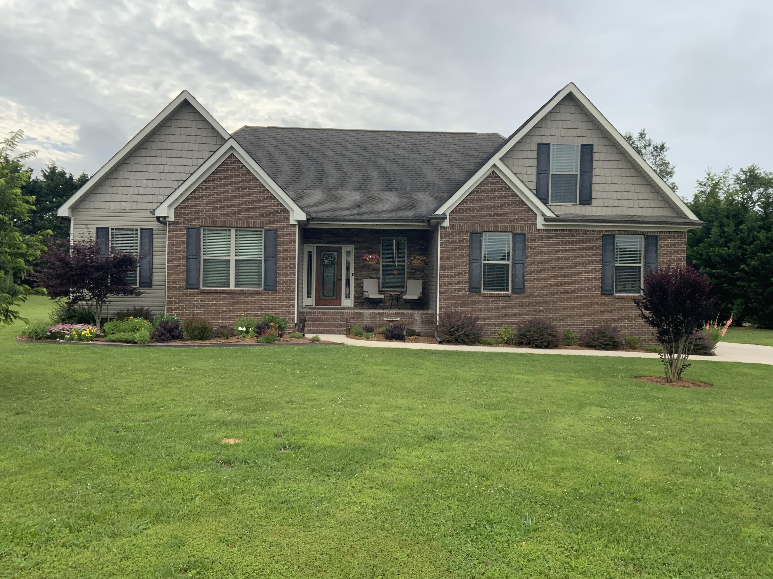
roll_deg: -1.8
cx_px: 386
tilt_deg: -1.1
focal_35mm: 29
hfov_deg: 61.7
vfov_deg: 48.2
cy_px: 290
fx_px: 648
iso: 16
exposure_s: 1/1490
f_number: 1.8
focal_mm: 3
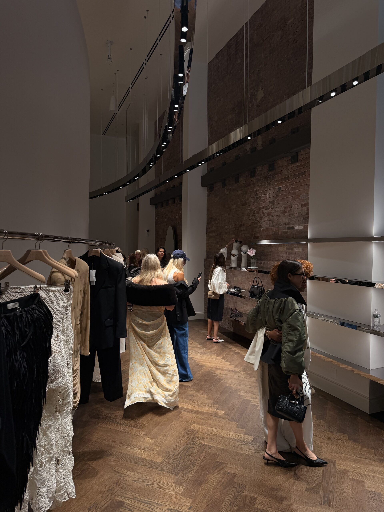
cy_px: 256
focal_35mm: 24
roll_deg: -0.3
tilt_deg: -1.5
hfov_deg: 56.8
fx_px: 355
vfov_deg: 71.6
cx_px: 192
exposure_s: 1/129
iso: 64
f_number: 1.78
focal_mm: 6.76
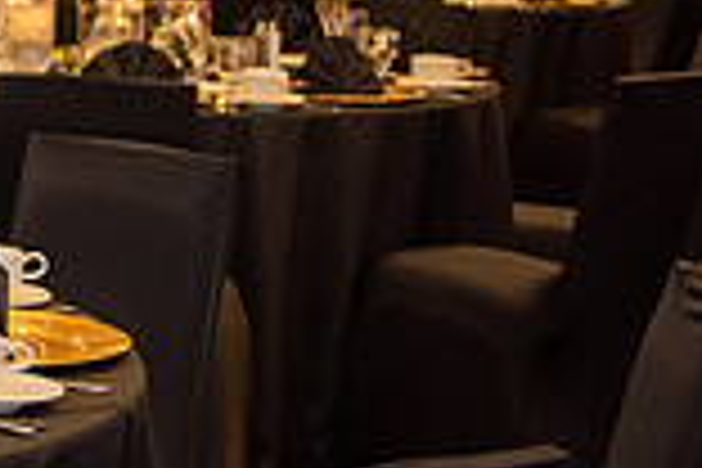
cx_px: -594
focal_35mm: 141
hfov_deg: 13.0
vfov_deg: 9.5
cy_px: -173
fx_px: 2749
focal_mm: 38
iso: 1600
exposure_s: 1/125
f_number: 2.8
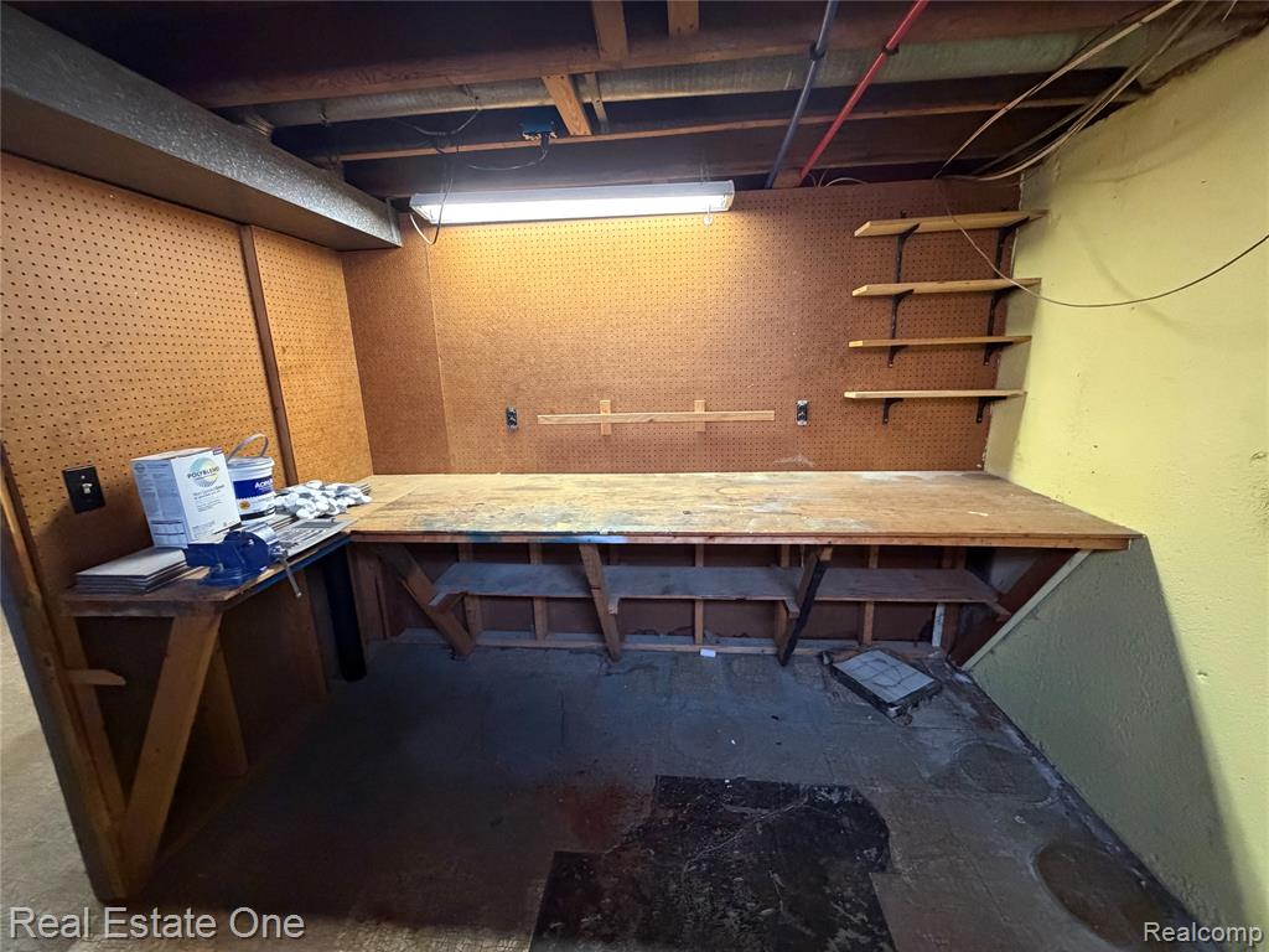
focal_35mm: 14
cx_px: 634
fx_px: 513
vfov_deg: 85.7
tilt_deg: -13.8
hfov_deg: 102.1
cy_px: 476
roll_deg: +1.5
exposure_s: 1/60
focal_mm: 2.22
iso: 800
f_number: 2.2
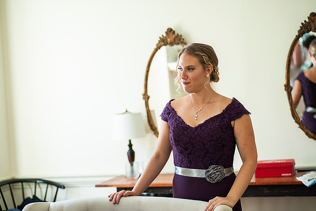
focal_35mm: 86
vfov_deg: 15.9
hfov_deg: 23.7
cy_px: 106
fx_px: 754
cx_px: 158
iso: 500
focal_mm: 86
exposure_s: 1/160
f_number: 2.8
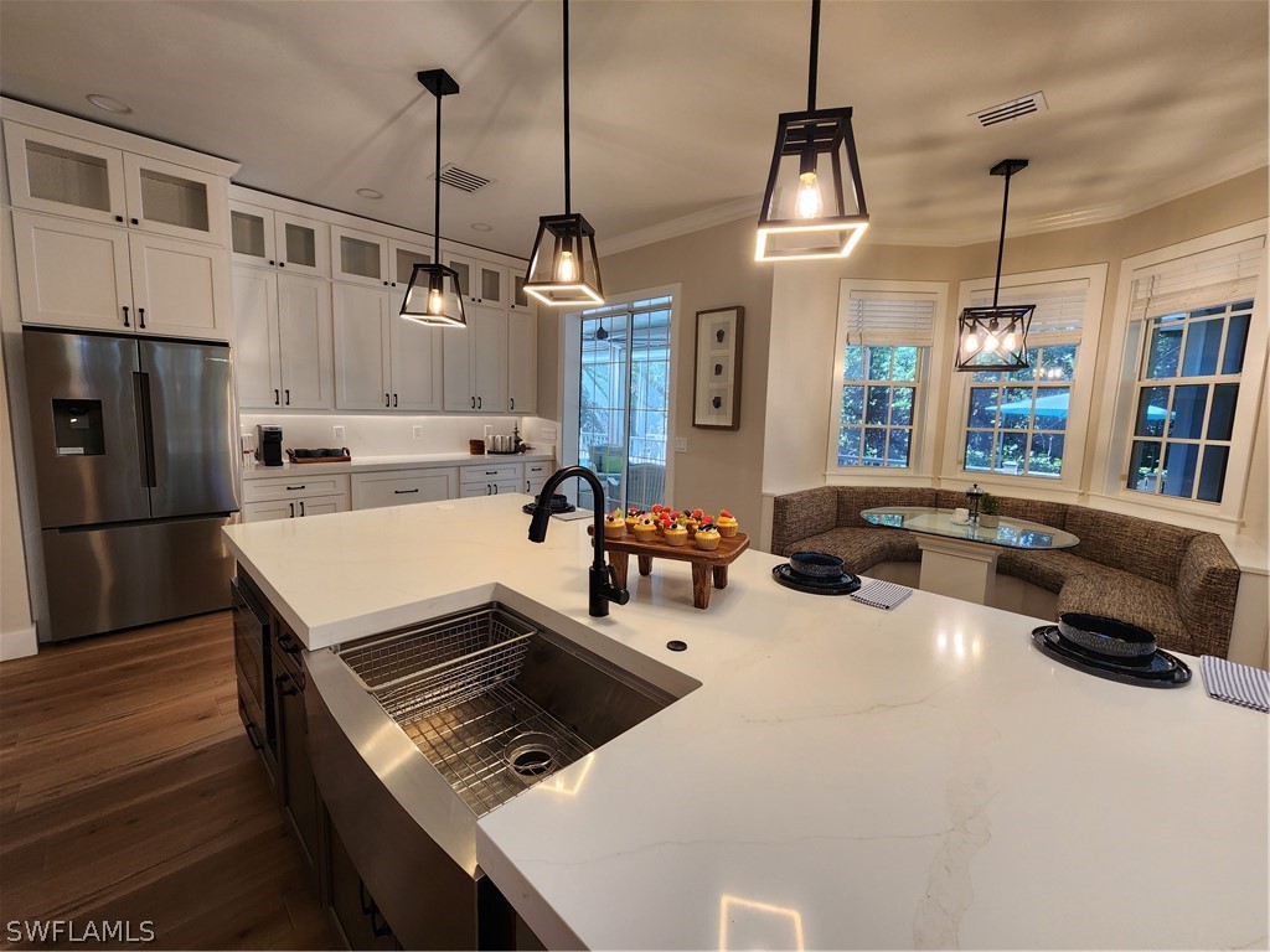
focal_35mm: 13
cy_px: 476
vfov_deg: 89.9
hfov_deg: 106.2
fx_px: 477
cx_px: 635
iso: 80
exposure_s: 1/60
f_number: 2.2
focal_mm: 2.2
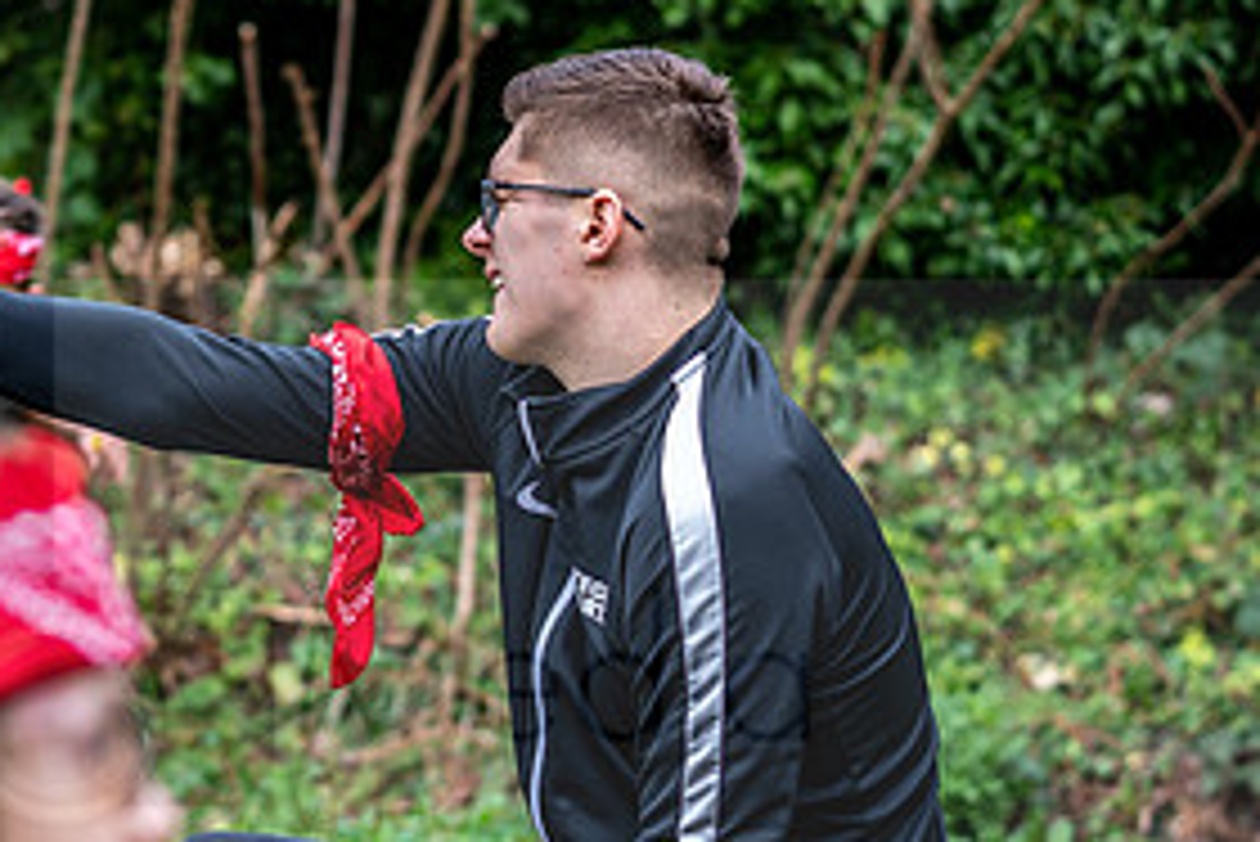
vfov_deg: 8.0
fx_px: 5988
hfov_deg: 12.0
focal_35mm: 171
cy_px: 634
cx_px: 290
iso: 125
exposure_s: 1/125
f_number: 2.8
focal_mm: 70
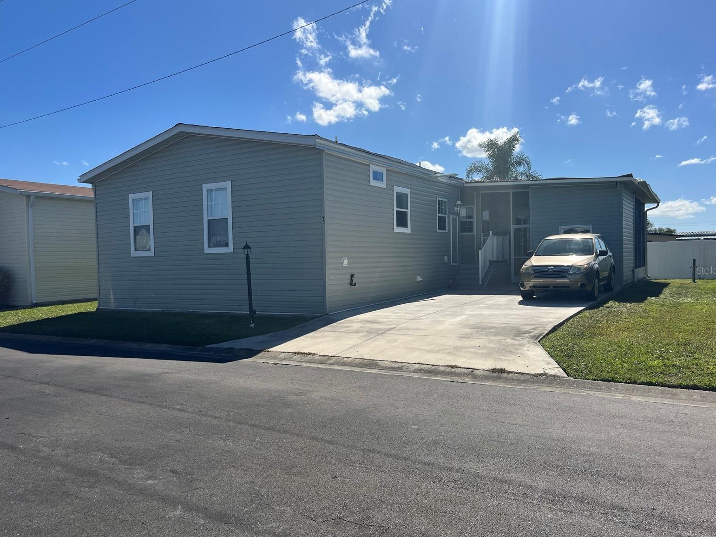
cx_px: 368
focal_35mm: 27
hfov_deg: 65.3
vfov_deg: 51.4
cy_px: 270
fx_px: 559
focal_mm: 5.1
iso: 50
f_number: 1.6
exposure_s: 1/5848
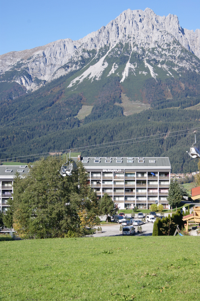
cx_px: 100
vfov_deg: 29.9
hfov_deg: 20.1
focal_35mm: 68
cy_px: 150
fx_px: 563
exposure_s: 1/100
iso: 100
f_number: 11
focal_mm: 45
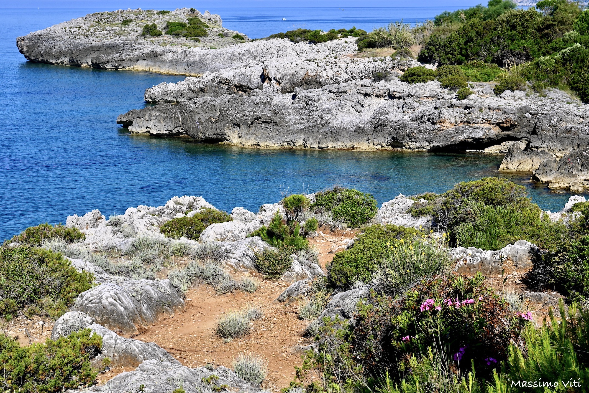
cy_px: 196
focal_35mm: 63
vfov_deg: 21.6
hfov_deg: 31.9
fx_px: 1031
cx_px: 294
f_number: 8
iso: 125
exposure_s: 1/500
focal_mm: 42
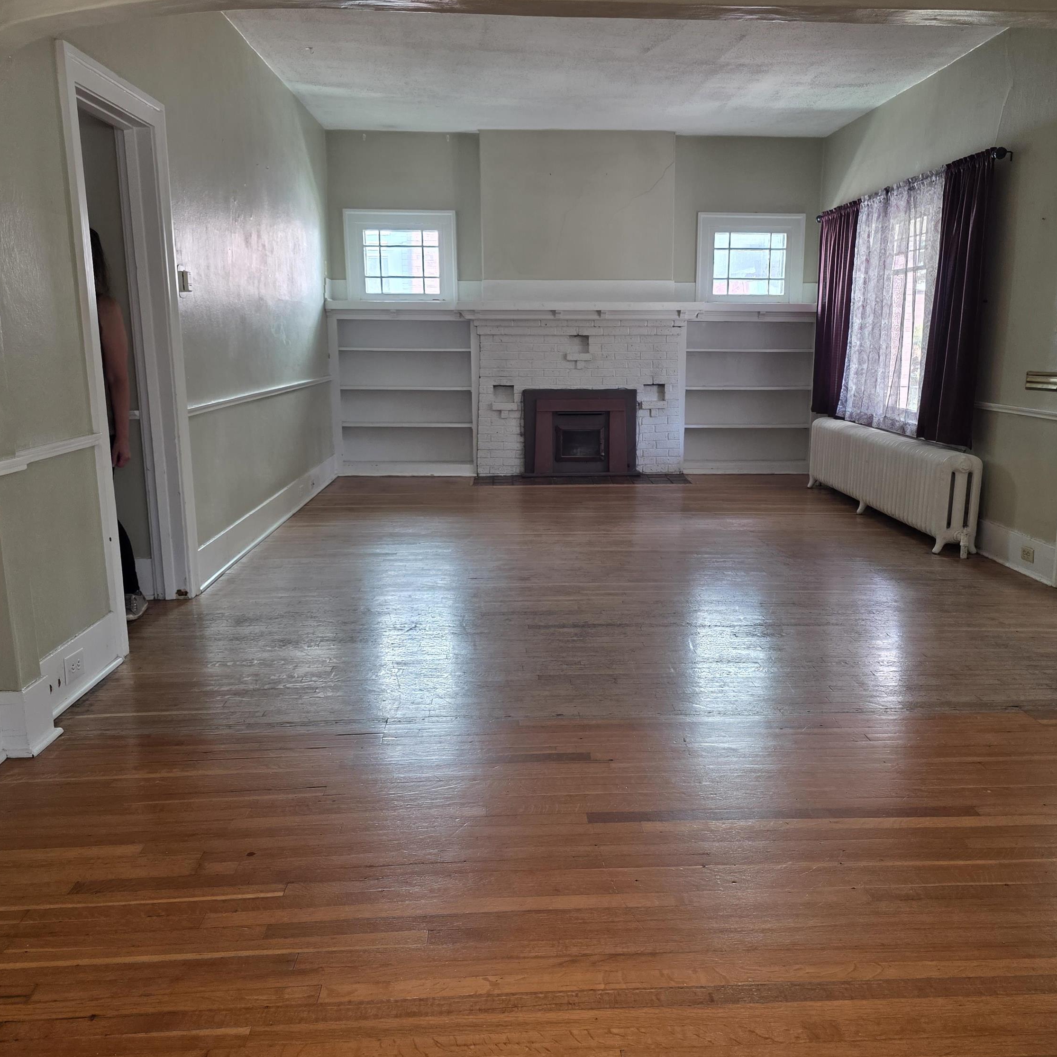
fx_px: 967
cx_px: 586
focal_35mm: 28
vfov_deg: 57.3
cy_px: 544
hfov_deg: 57.2
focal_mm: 6.3
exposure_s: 1/120
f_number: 1.7
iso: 250
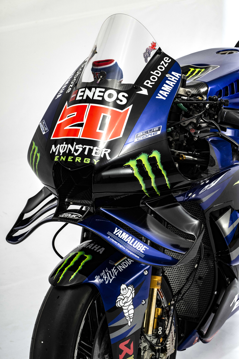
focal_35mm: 105
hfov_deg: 13.0
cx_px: 120
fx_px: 1046
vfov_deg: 19.5
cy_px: 180
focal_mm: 105
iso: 1250
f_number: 16
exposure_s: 1/200
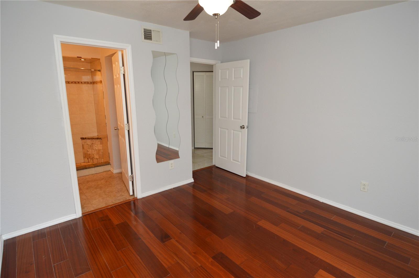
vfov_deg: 67.3
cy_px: 139
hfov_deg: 90.1
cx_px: 210
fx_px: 209
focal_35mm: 18
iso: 560
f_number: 4
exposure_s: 1/60
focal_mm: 12
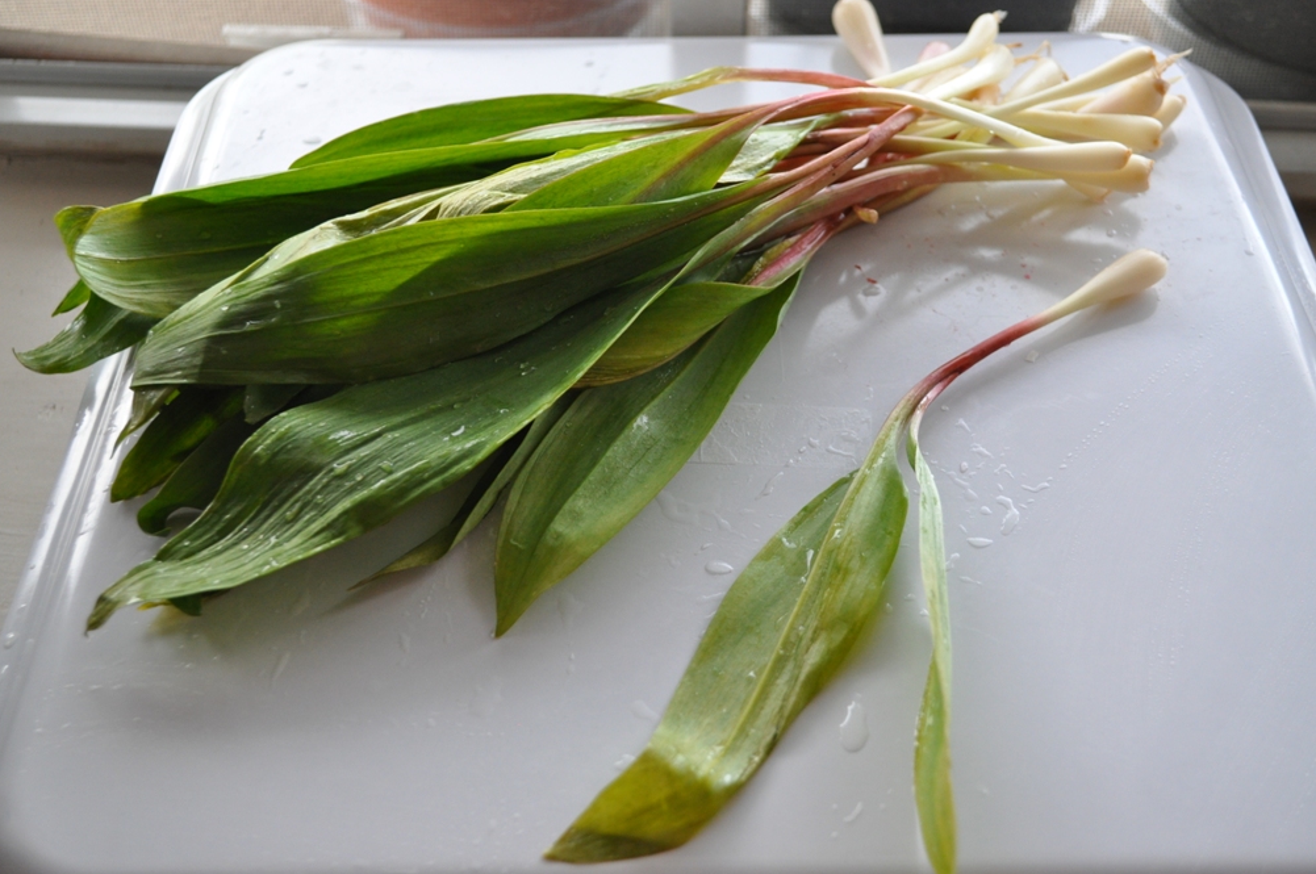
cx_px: 648
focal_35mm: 45
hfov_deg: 44.1
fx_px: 1625
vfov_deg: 30.1
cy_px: 434
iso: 800
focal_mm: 29
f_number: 5
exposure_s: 1/60
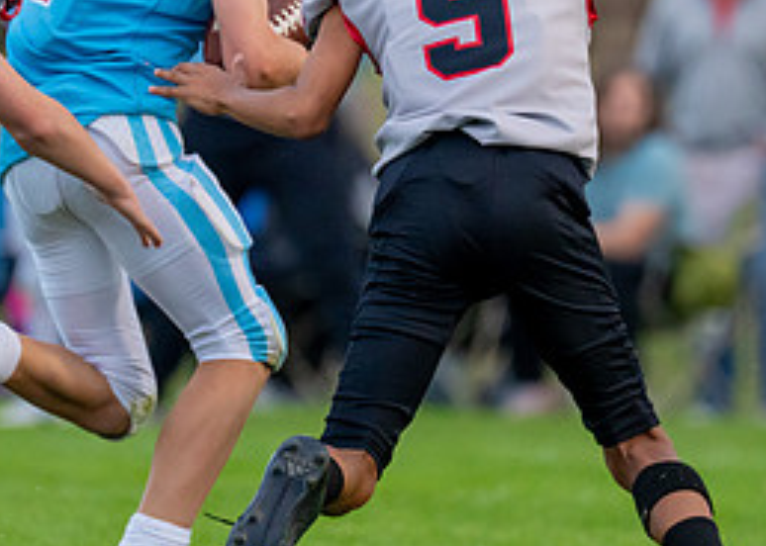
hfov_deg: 2.8
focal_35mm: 721
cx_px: 248
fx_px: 15677
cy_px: 97
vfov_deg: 2.0
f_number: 2.8
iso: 1000
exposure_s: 1/1250
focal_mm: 200
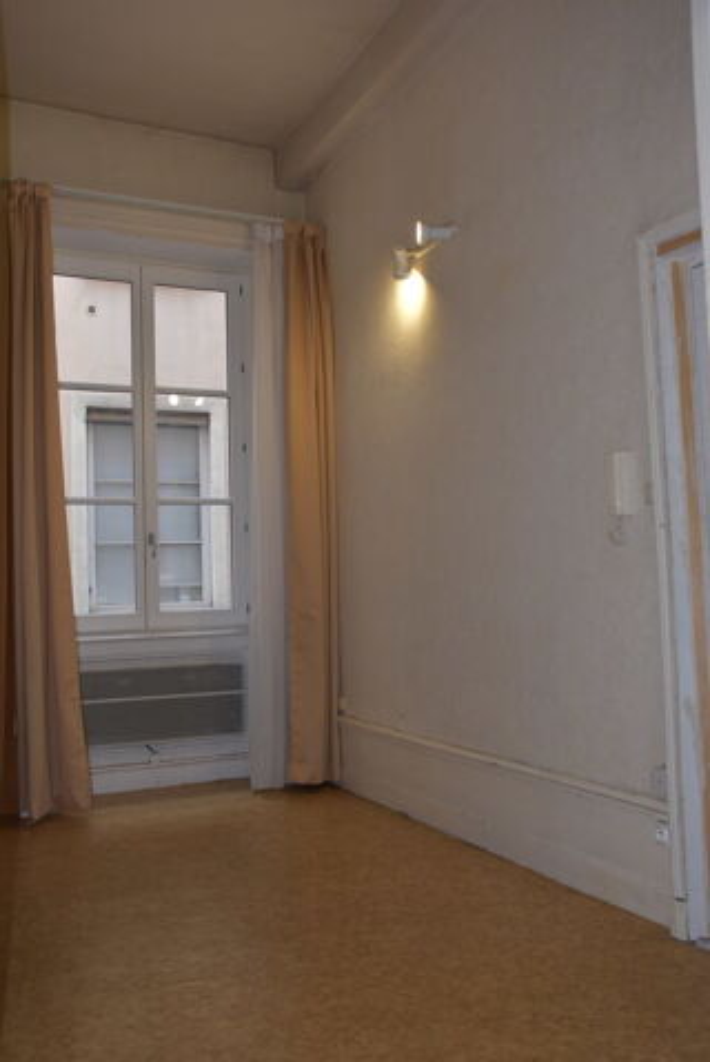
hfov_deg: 40.0
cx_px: 355
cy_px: 531
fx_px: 975
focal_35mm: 33
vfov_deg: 57.2
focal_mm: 22
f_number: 3.8
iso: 450
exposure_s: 1/60
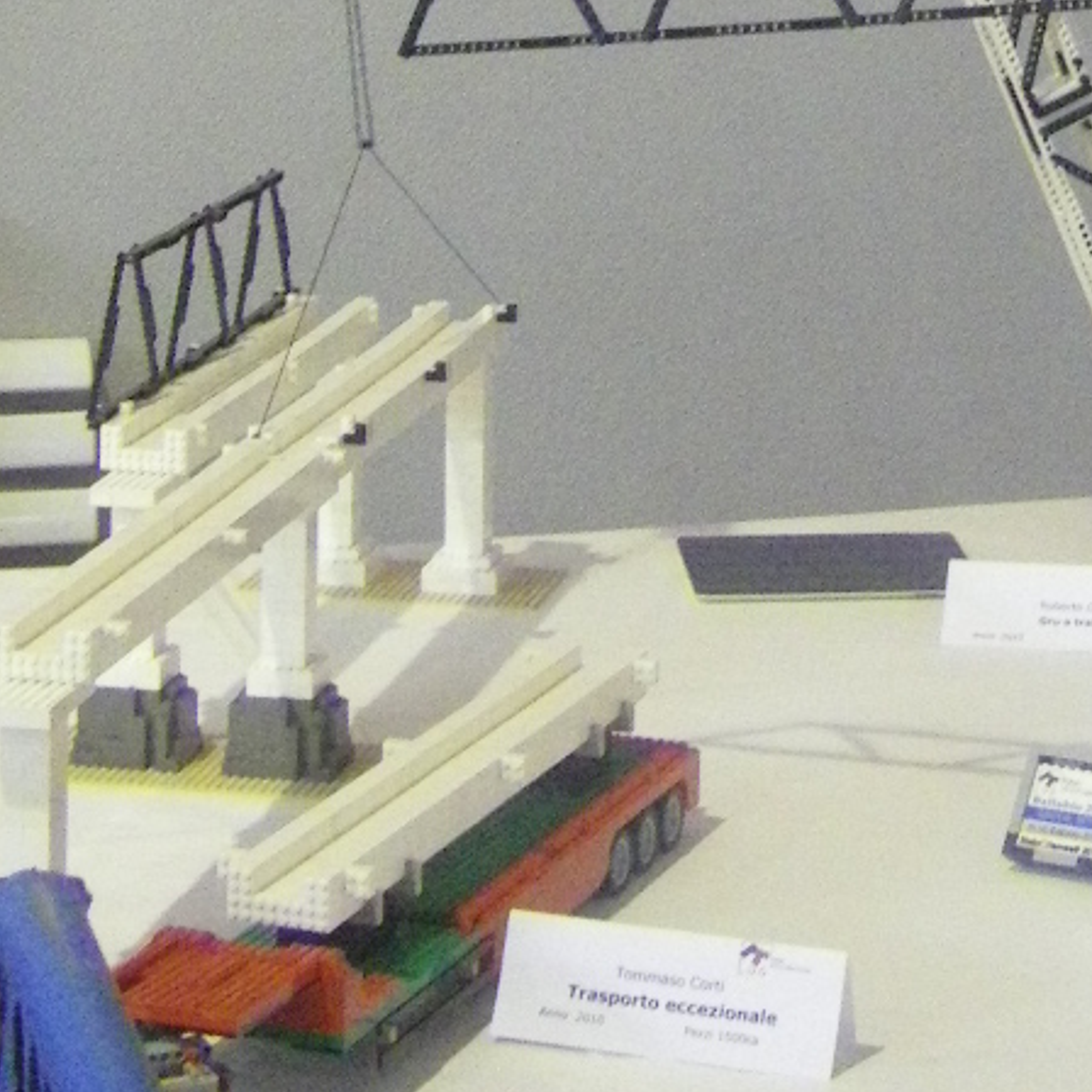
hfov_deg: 14.2
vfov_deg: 13.7
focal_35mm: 120
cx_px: 1207
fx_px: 4283
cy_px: -512
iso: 800
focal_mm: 6.3
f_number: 3.5
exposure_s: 1/30
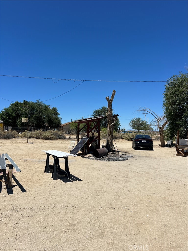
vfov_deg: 67.3
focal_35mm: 26
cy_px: 126
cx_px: 94
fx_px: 188
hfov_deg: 53.1
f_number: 1.5
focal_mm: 5.7
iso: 50
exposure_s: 1/7463
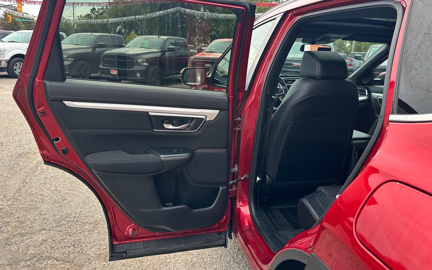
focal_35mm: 26
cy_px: 115
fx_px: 306
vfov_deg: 47.5
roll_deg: -3.2
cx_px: 212
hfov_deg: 70.4
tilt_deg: -9.8
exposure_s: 1/491
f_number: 1.78
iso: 80
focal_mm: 6.86
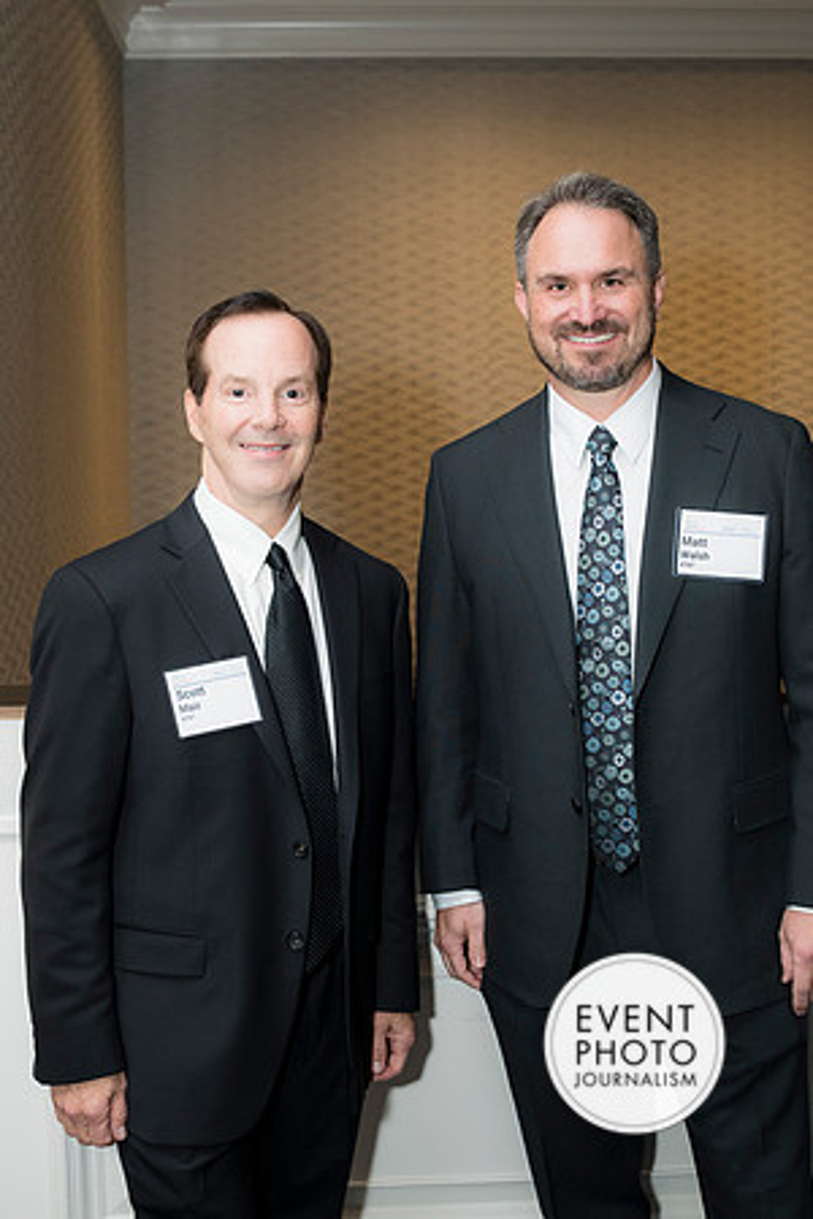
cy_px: 610
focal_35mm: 47
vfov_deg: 41.9
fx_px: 1592
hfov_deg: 28.6
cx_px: 406
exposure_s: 1/125
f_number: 4
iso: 800
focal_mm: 31.5
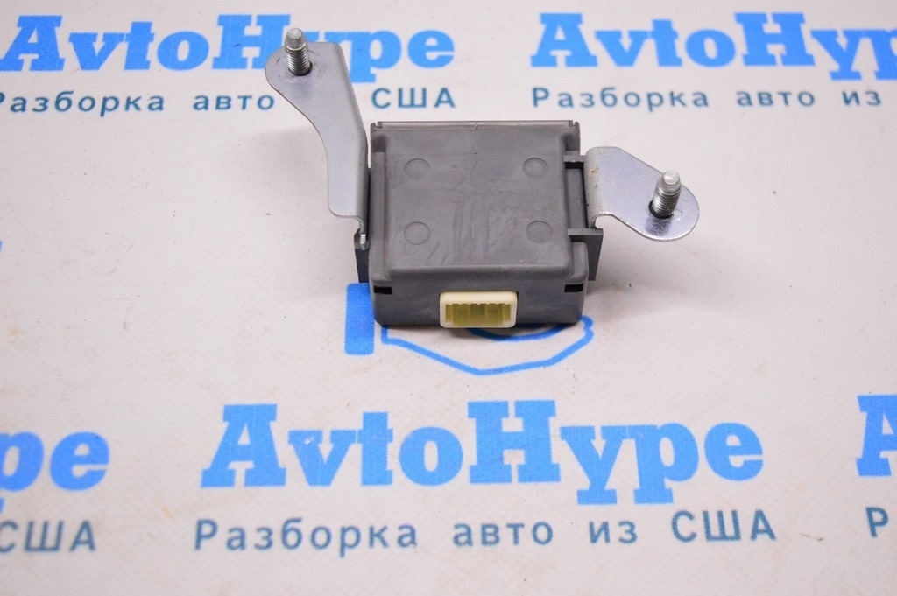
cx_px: 448
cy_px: 298
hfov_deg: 41.1
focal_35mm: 48
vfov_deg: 28.0
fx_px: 1195
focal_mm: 32
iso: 3200
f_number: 4.5
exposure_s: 1/400
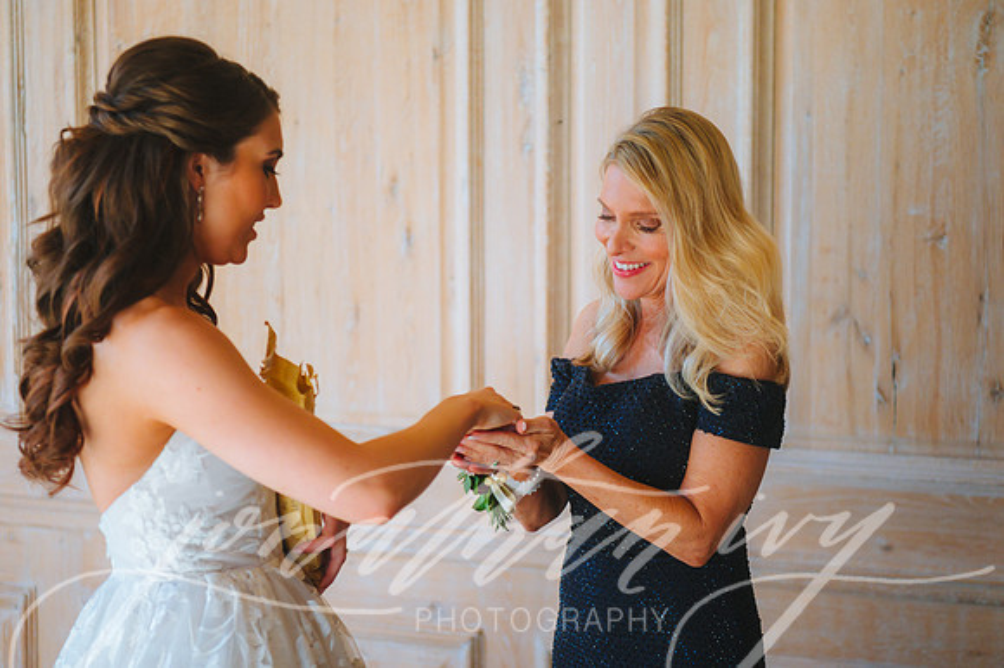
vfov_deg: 19.4
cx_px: 502
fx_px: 1951
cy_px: 334
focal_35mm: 70
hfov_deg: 28.9
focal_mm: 70
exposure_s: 1/640
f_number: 2.8
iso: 1250
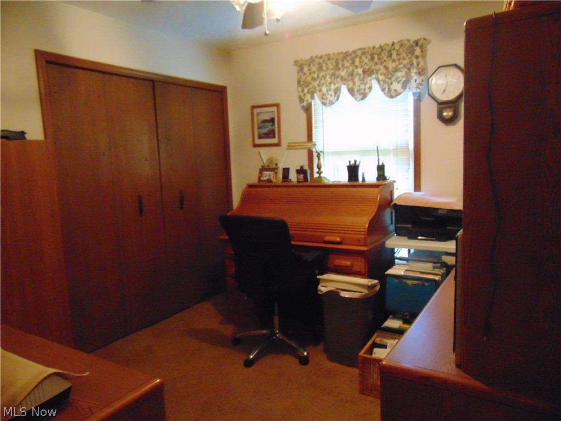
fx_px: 405
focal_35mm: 25
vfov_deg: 54.9
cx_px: 280
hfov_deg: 69.4
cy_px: 210
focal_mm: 4.5
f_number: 3
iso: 800
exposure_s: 1/25
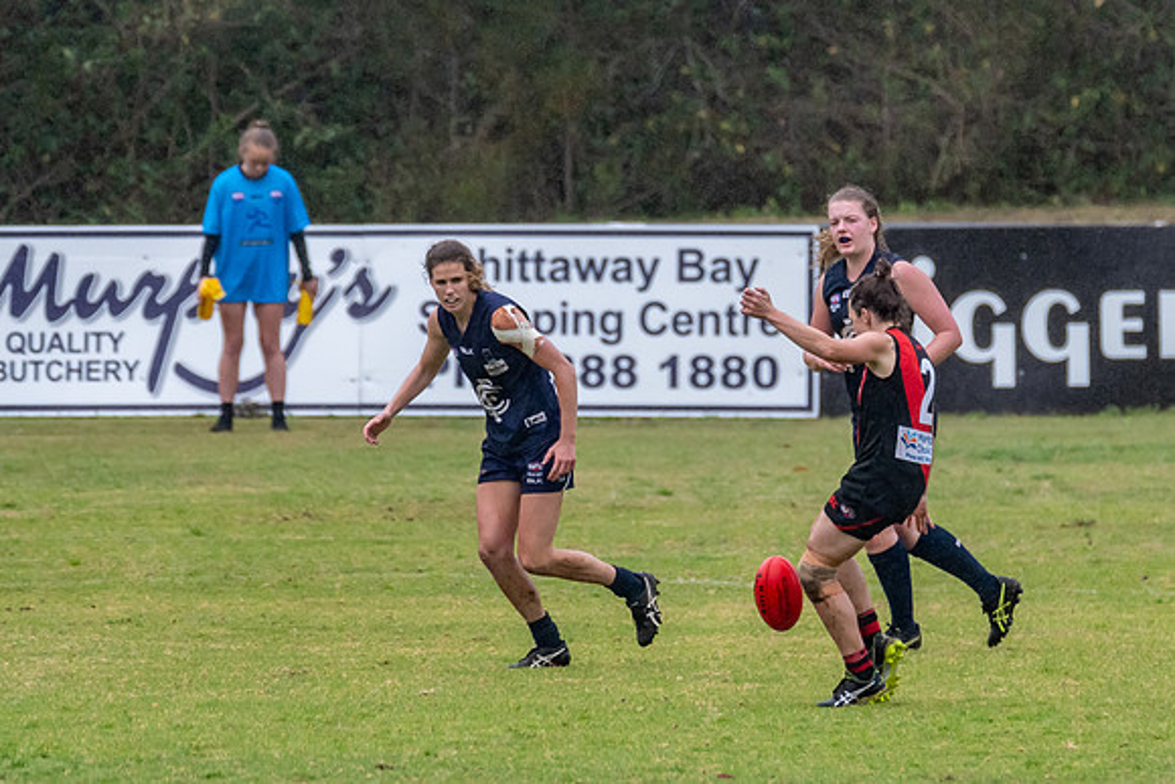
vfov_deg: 1.6
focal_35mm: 865
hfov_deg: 2.4
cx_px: 744
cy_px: 411
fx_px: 28222
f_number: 7.1
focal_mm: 450
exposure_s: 1/2500
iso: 1250
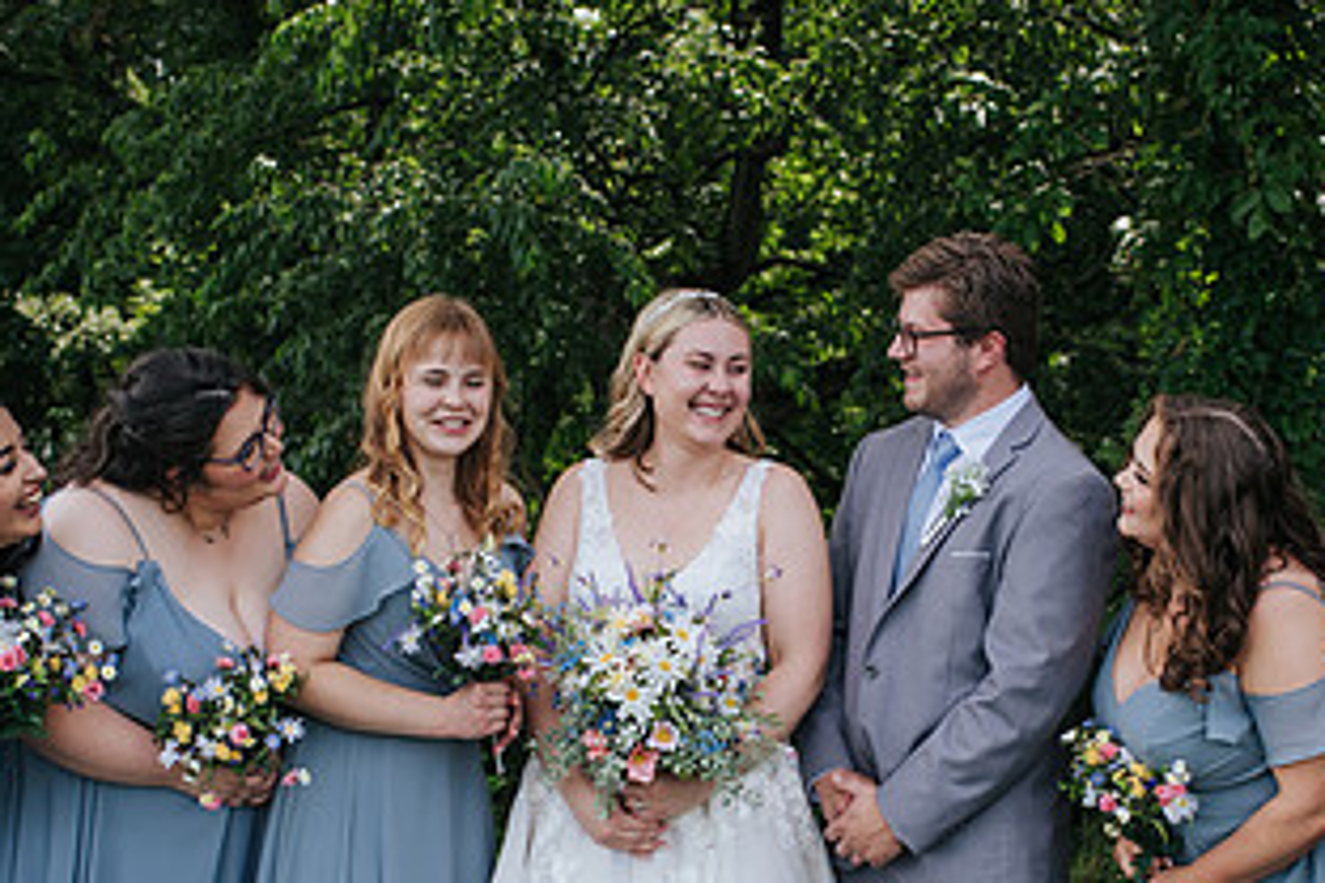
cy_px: 686
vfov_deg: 20.7
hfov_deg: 30.9
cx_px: 747
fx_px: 2392
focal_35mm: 65
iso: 125
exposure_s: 1/500
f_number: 3.2
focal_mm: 35
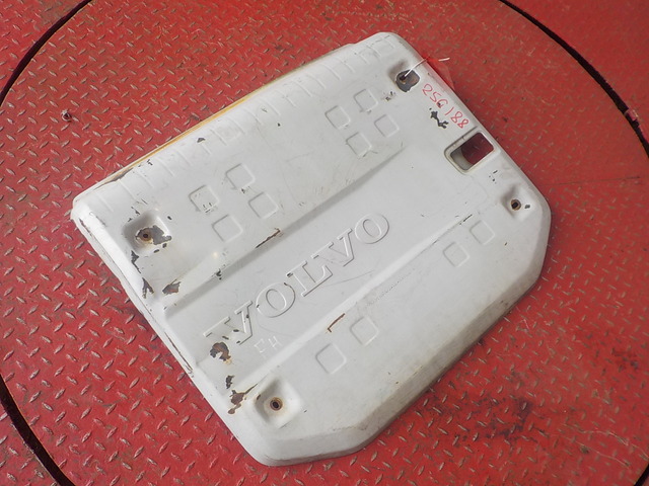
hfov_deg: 60.0
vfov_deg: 46.8
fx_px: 562
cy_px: 243
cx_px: 324
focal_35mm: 30
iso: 125
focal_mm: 4.1
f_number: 3.3
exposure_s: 1/80
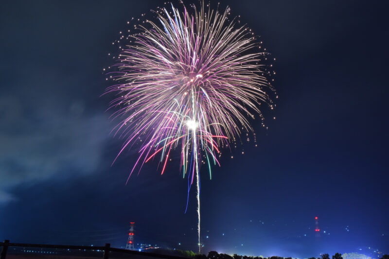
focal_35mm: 30
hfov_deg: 61.9
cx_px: 194
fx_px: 324
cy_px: 130
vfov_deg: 43.6
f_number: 11
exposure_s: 19.4
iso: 100
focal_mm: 20
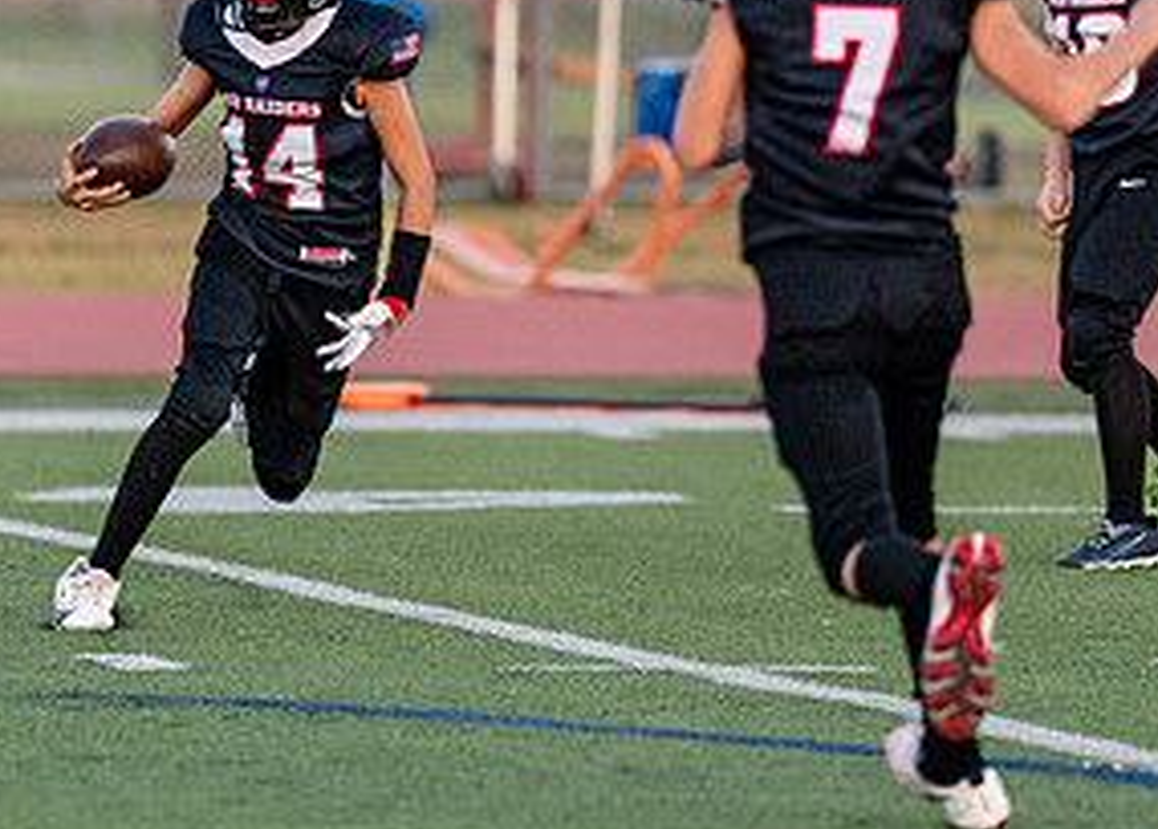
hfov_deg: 3.2
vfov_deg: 2.3
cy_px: 201
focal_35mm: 622
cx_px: 409
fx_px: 20471
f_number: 2.8
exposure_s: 1/1250
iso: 1250
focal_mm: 200
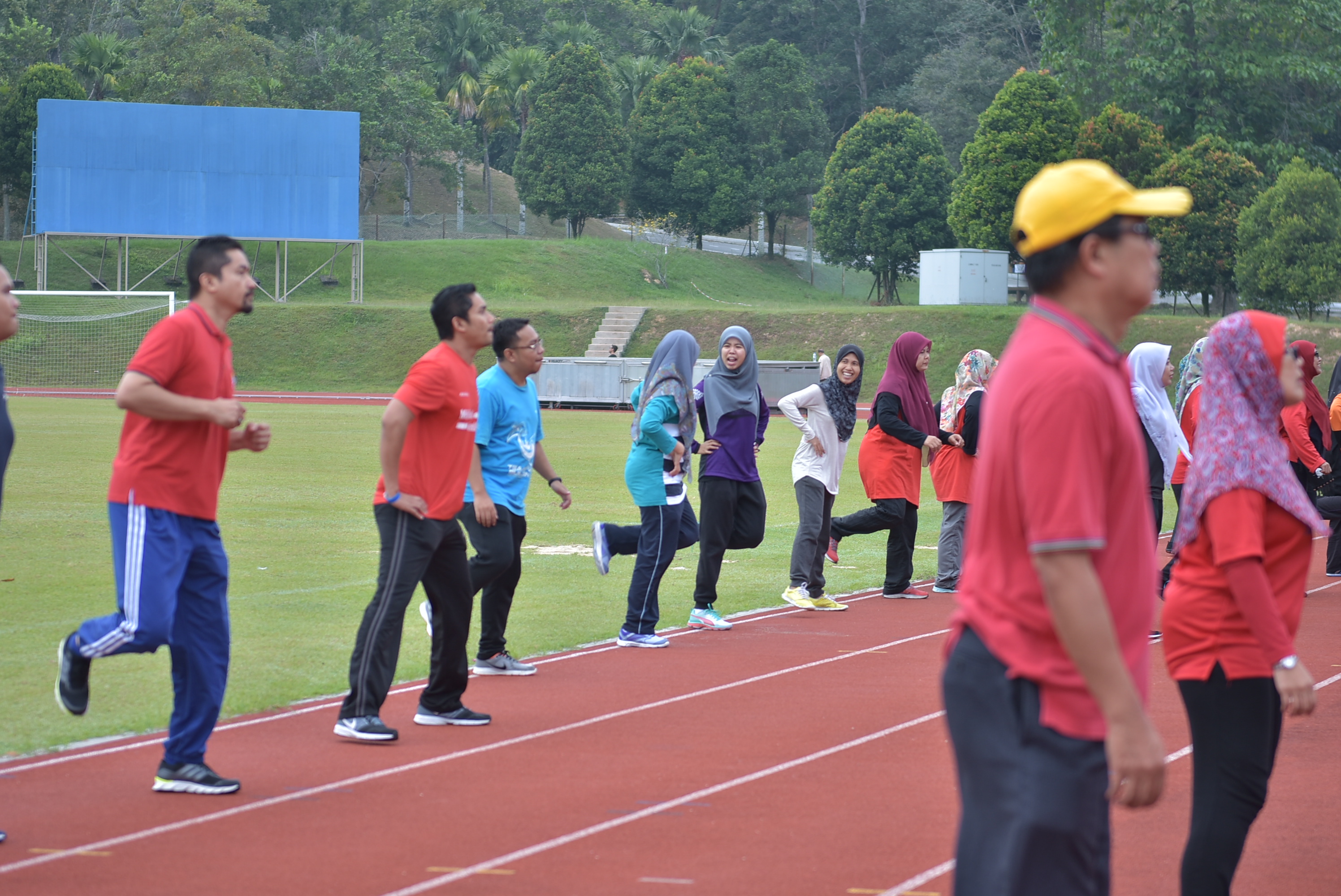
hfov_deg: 19.4
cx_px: 670
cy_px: 448
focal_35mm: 105
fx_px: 3914
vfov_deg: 13.1
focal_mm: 70
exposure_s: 1/200
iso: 100
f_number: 2.8
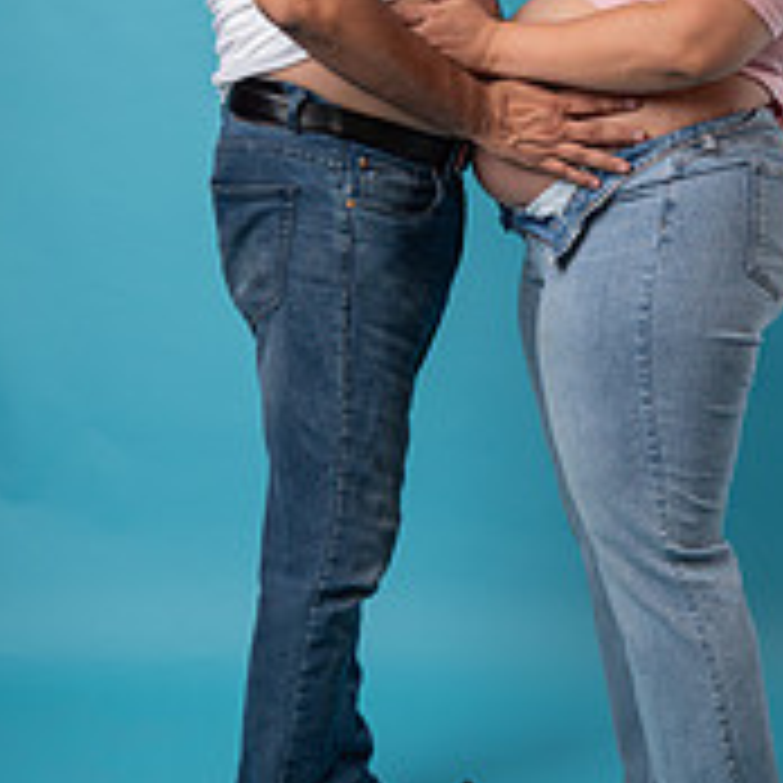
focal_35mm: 90
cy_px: 216
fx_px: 2303
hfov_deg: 19.2
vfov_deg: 19.2
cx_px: 549
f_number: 3.2
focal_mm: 41
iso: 50
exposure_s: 1/50
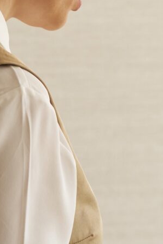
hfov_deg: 2.7
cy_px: 127
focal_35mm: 515
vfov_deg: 4.0
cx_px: 261
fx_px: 3497
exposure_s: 1/125
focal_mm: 90
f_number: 3.5
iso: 800
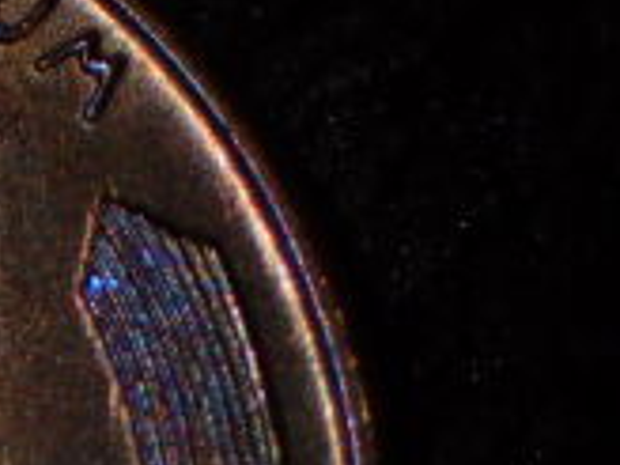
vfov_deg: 5.5
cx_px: -382
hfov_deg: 7.2
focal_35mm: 271
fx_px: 4854
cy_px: 601
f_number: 4.2
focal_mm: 13.47
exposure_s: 1/320
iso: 250
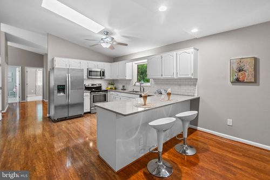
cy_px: 90
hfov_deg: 100.4
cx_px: 135
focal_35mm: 15
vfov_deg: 77.3
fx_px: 112
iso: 200
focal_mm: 10
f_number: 8
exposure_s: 1/2
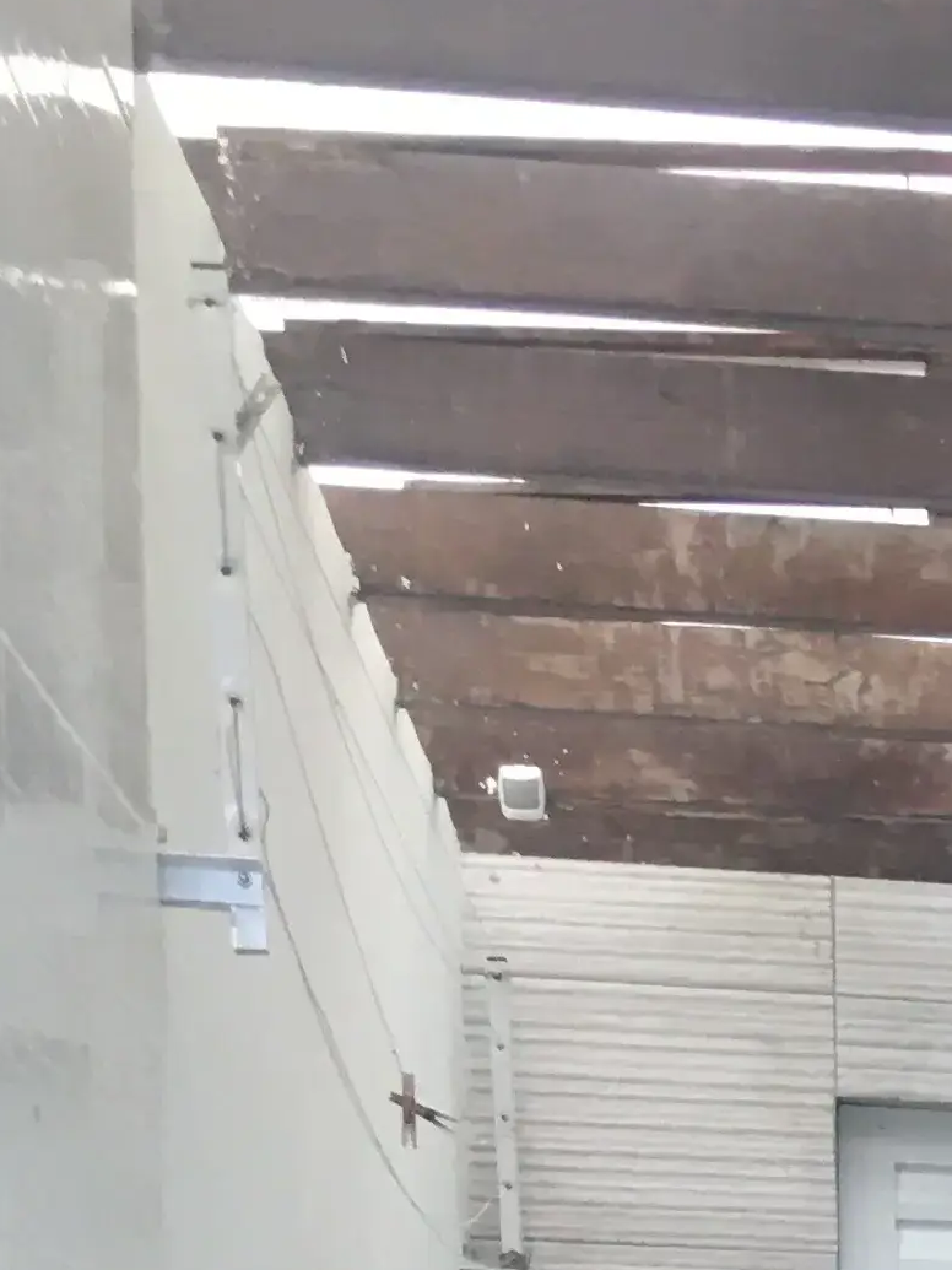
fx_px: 4144
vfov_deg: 15.2
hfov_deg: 12.0
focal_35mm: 113
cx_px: 1774
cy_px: 2230
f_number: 2.2
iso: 25
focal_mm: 4.15
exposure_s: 1/30
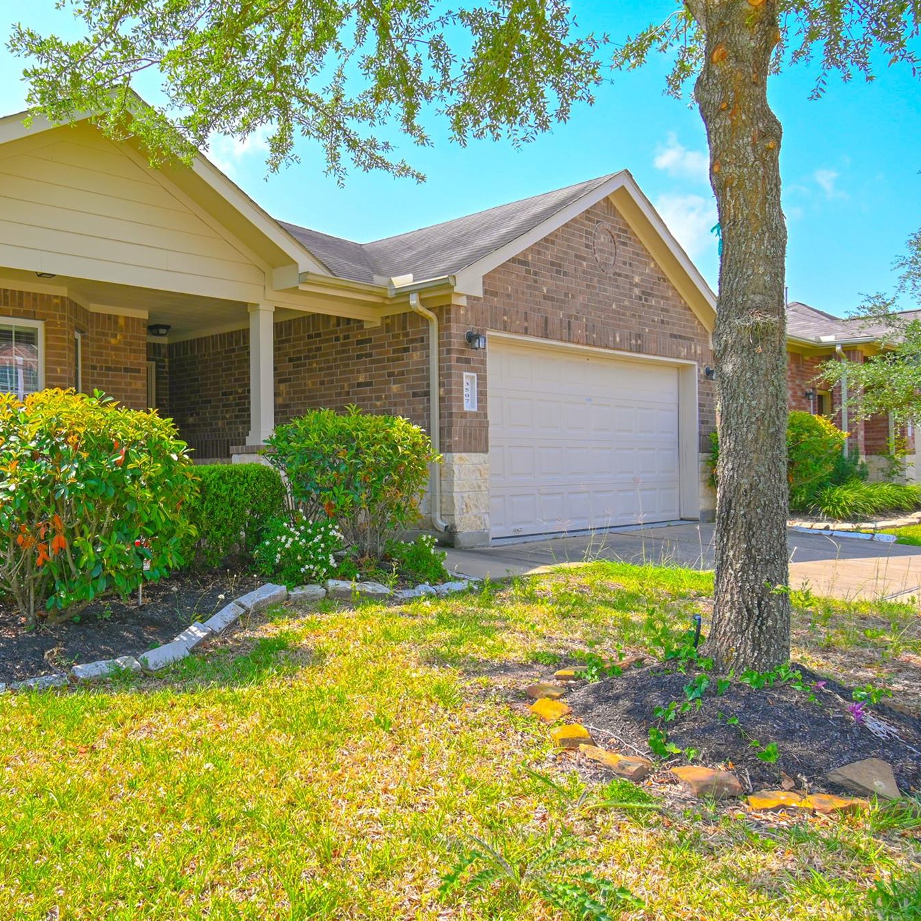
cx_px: 231
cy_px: 459
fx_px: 813
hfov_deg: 56.2
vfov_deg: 59.1
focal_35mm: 27
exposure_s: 1/160
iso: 100
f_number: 6.3
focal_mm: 14
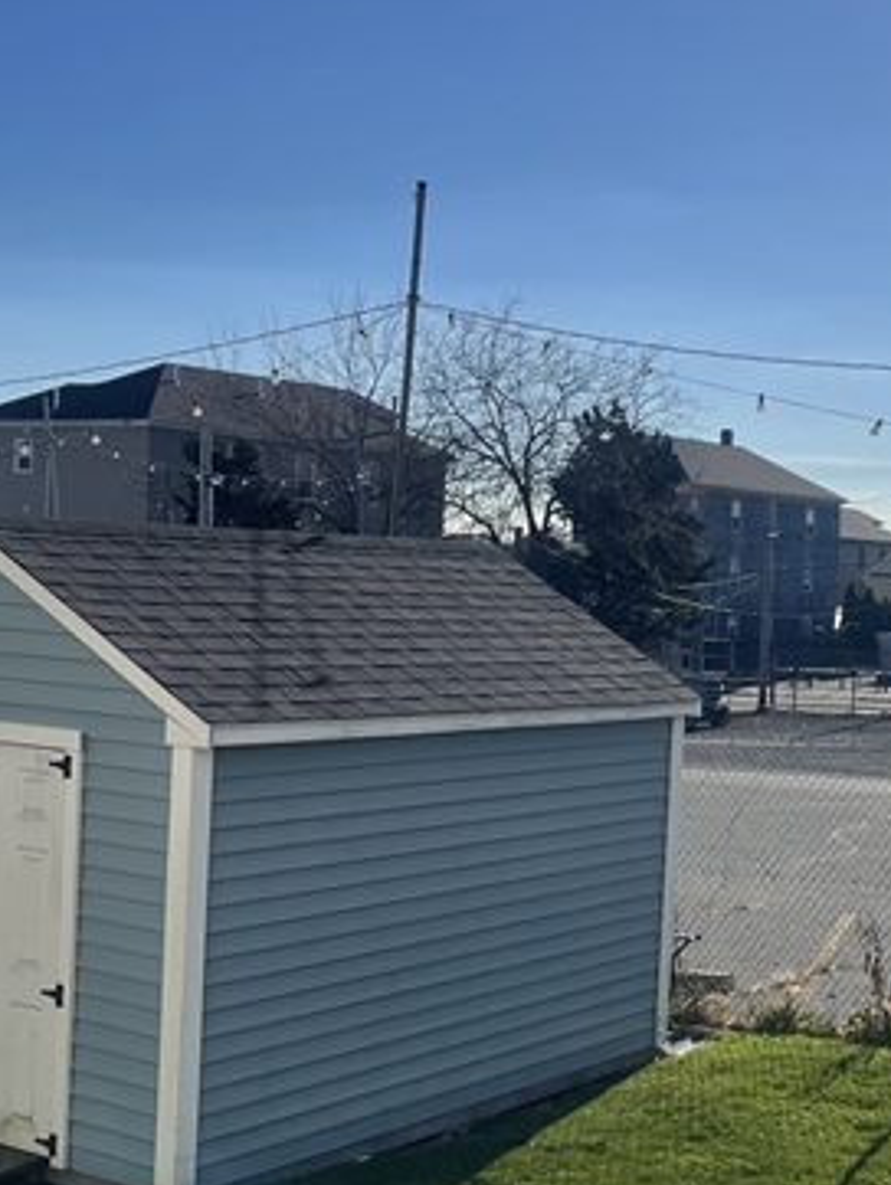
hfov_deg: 26.7
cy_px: 645
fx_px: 1817
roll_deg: -1.9
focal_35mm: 53
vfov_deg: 36.1
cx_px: 783
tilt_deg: -1.6
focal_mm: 5.1
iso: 32
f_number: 1.6
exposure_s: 1/10000
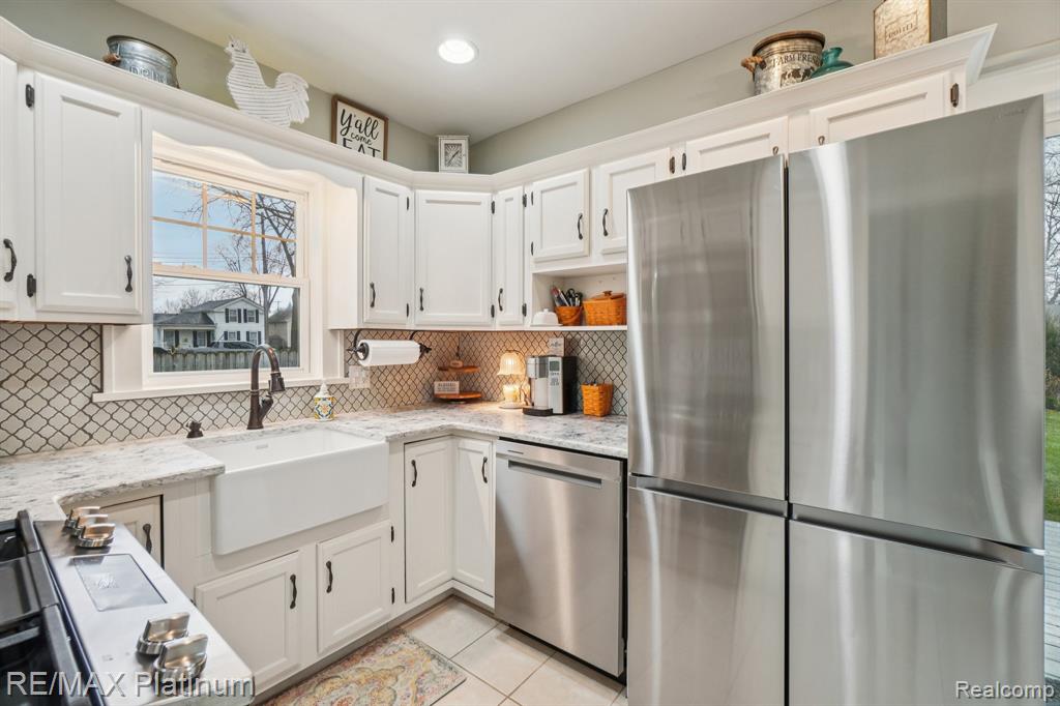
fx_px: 441
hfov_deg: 100.4
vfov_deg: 77.3
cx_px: 530
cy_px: 353
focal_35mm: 15
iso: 400
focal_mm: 10
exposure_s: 1/20
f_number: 8
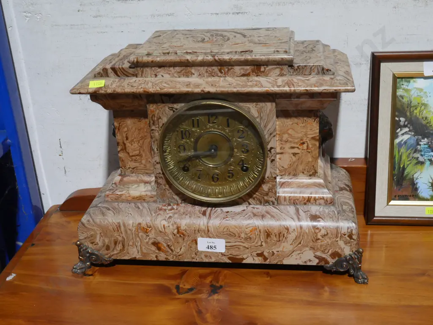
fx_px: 600
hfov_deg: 39.7
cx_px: 216
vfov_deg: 30.3
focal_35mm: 48
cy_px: 162
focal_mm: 24
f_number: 9
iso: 2000
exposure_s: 1/60
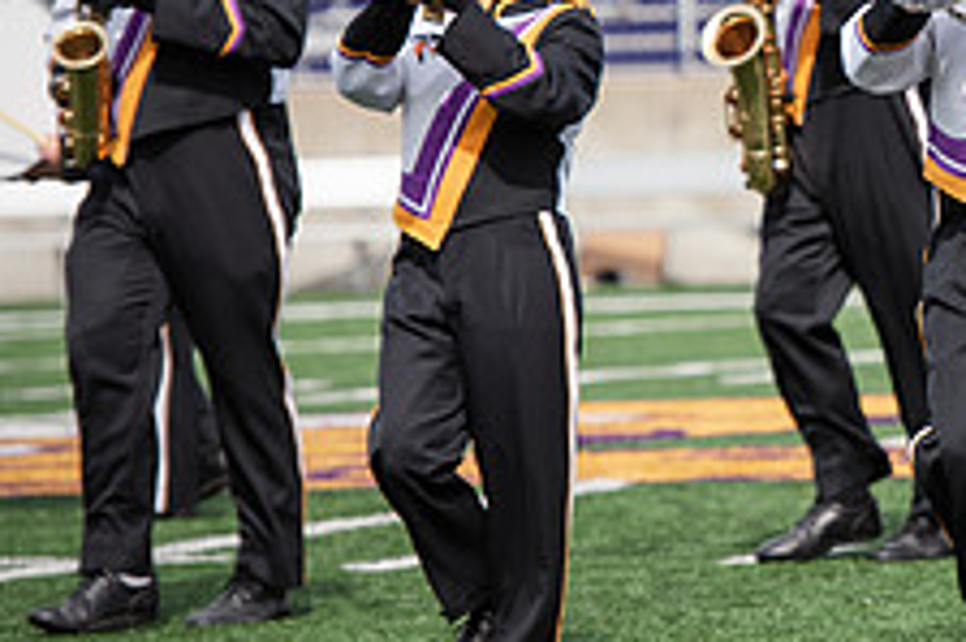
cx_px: 1100
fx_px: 11476
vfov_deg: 3.2
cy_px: 37
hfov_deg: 4.8
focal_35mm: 428
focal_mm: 165
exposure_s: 1/1250
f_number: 4.5
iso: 160
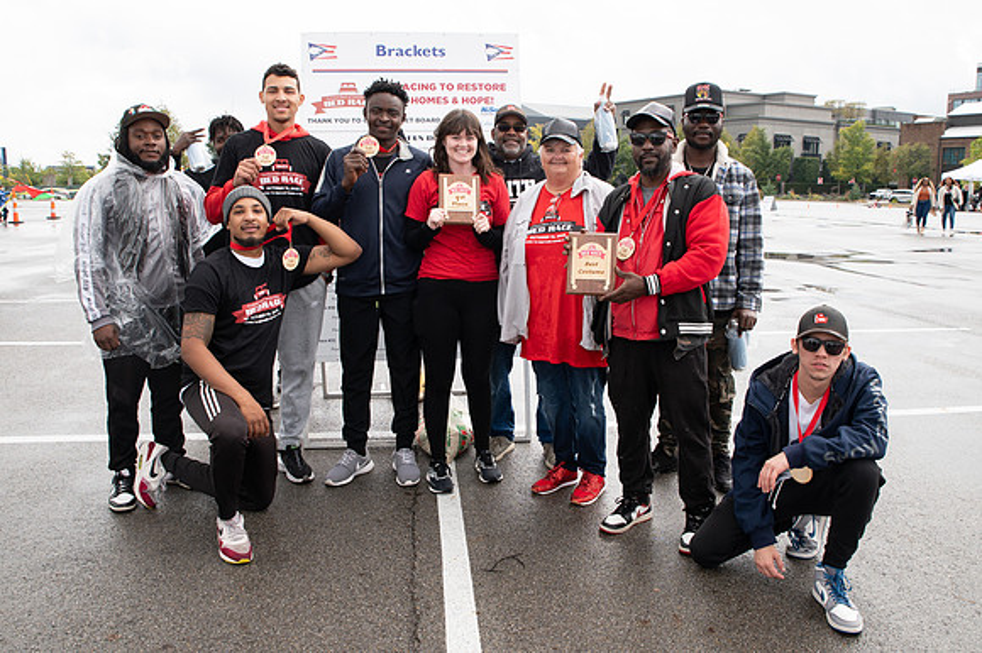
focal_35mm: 29
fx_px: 792
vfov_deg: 44.9
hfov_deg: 63.6
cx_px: 499
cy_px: 313
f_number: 6.3
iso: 400
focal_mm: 24
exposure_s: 1/320
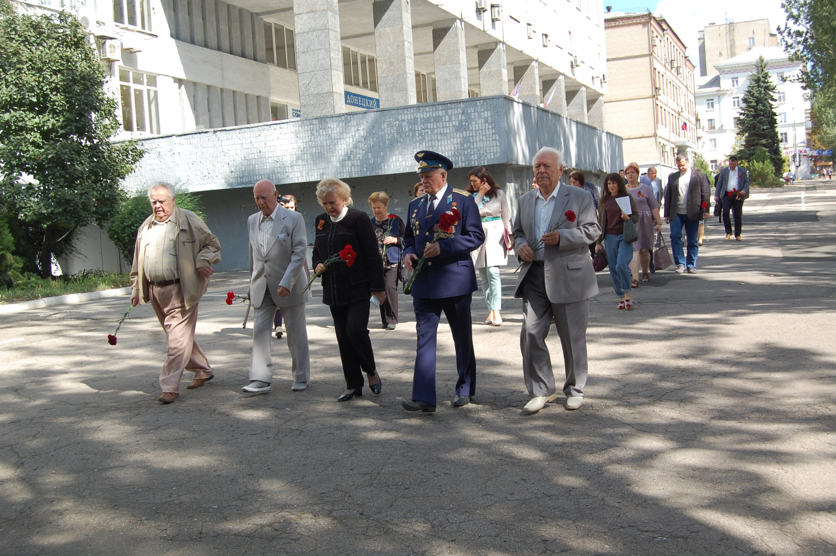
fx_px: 974
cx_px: 418
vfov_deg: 31.8
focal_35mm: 42
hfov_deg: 46.4
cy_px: 278
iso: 200
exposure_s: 1/200
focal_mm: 28
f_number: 7.1
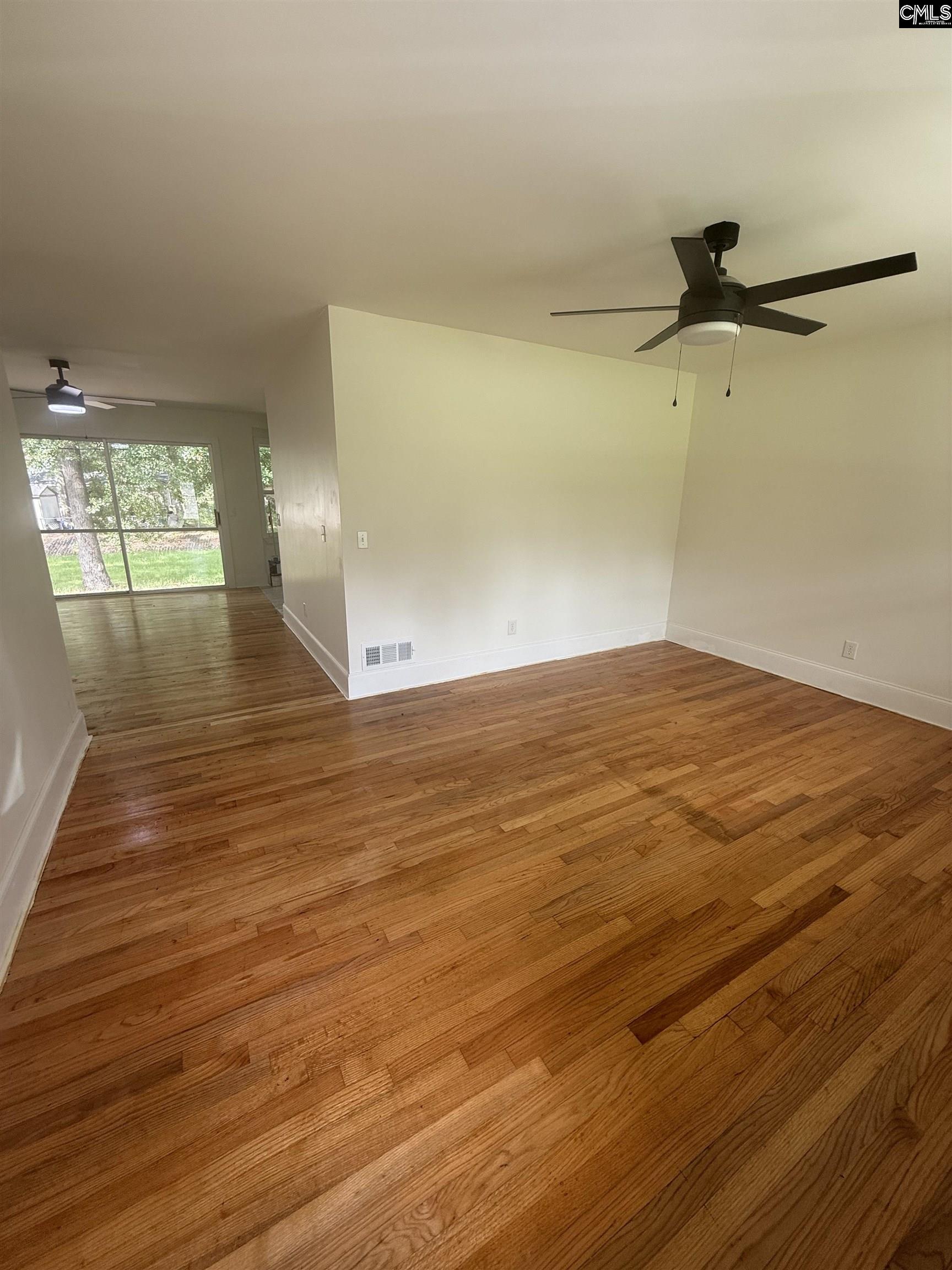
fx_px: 513
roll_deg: -0.2
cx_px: 476
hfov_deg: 85.7
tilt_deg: -16.0
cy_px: 635
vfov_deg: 102.1
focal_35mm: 14
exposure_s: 1/99
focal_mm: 2.22
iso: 64
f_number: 2.2
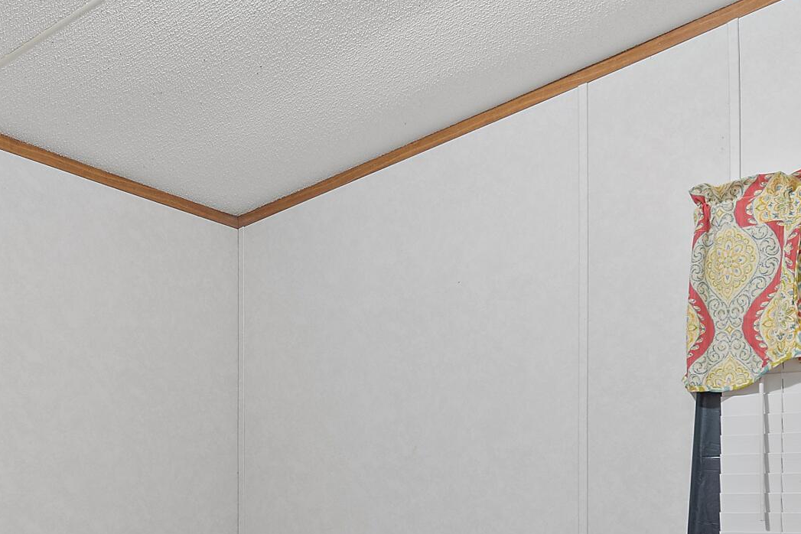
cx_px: 373
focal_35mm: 43
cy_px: 501
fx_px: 957
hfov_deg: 45.4
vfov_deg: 29.6
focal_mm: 10
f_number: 4.5
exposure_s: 1.6
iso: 100
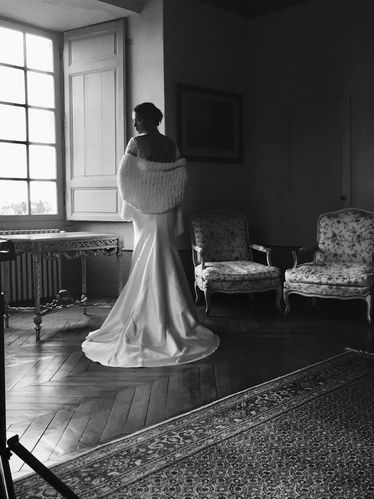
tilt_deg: -1.8
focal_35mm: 36
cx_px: 145
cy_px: 227
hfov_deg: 39.4
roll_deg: +1.8
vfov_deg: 51.3
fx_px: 519
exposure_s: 1/33
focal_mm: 4.15
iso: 80
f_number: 2.2
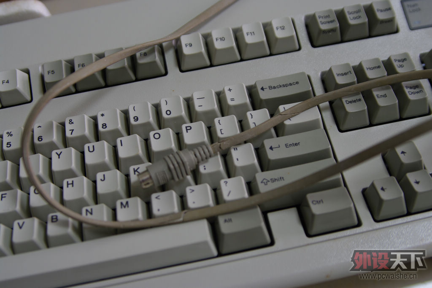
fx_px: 504
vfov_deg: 31.9
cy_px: 144
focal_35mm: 42
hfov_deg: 46.4
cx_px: 216
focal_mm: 28
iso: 100
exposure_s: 1/20
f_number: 2.8
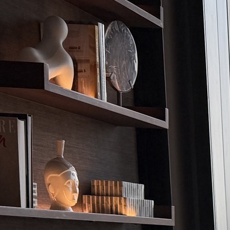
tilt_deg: -9.0
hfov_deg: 12.9
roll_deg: +0.3
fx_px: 812
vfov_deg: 14.7
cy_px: 369
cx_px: 523
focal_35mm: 108
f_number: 1.78
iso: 80
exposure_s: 1/209
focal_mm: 6.76
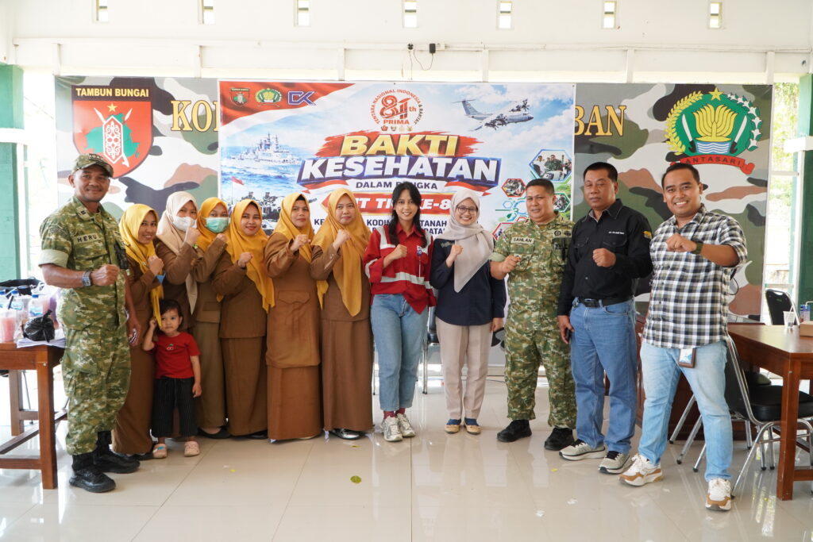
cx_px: 406
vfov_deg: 43.6
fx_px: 678
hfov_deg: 61.9
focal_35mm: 30
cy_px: 271
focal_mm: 20
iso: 1250
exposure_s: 1/125
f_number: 8
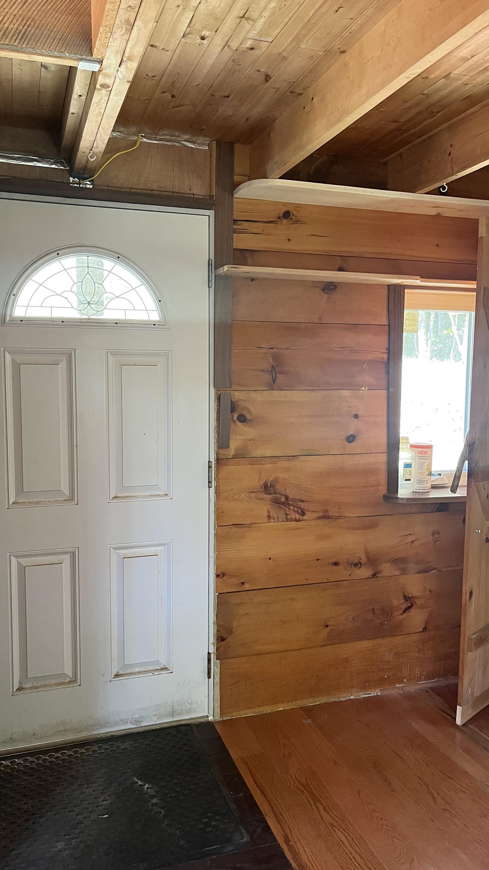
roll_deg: +0.0
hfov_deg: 40.2
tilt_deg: -5.9
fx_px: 668
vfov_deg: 66.1
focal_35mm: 29
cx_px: 246
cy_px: 432
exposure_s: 1/60
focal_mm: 5.1
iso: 400
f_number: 1.6
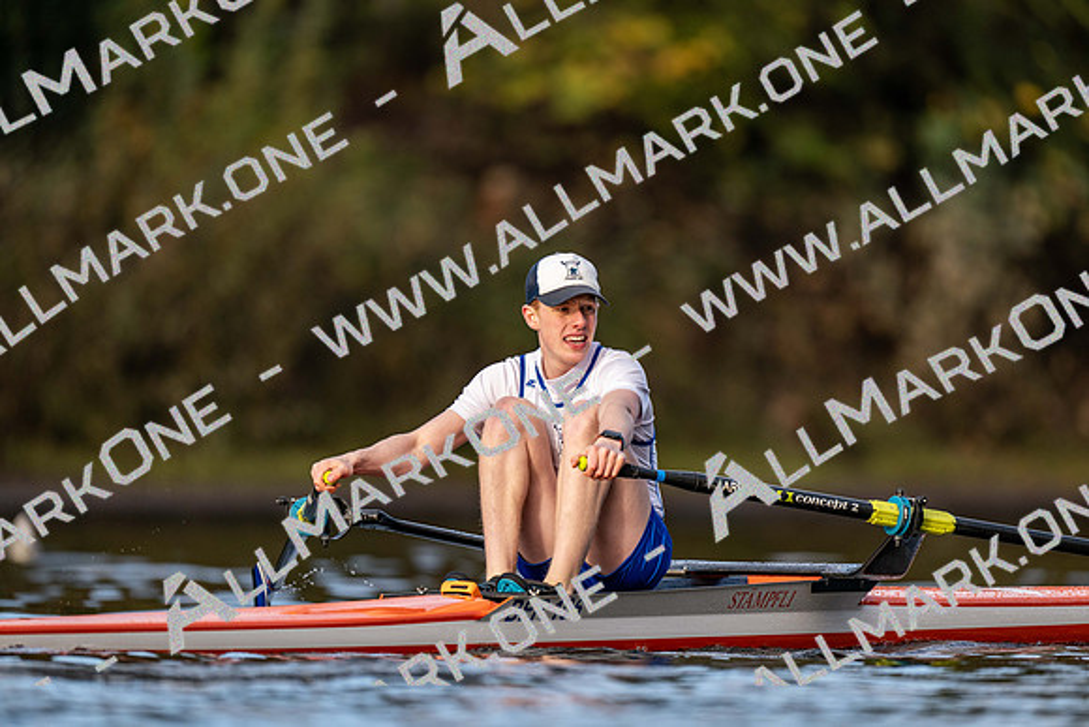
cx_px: 544
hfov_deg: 3.4
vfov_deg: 2.3
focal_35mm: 600
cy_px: 364
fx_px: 18153
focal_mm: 600
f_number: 4
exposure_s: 1/2500
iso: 800
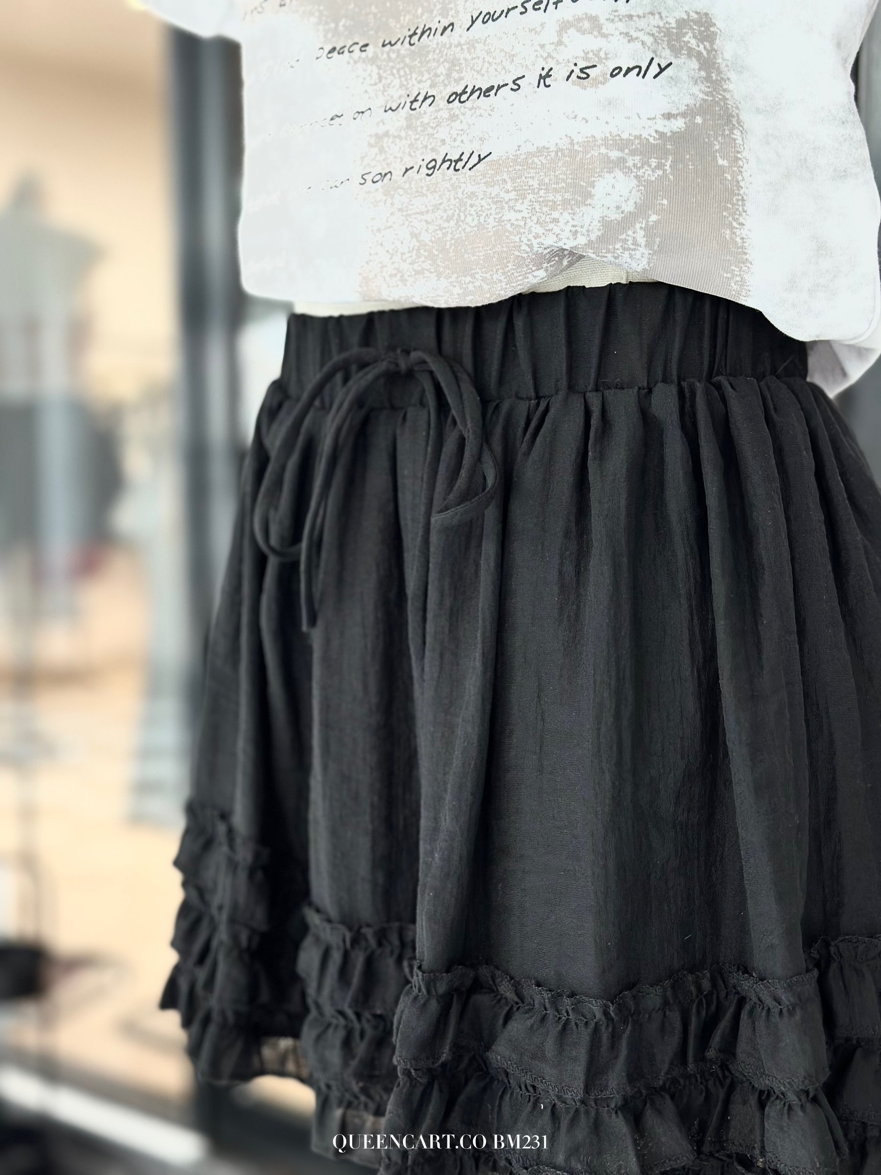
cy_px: 588
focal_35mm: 48
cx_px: 440
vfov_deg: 39.7
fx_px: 1629
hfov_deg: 30.3
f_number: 1.78
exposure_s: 1/50
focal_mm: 6.86
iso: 250
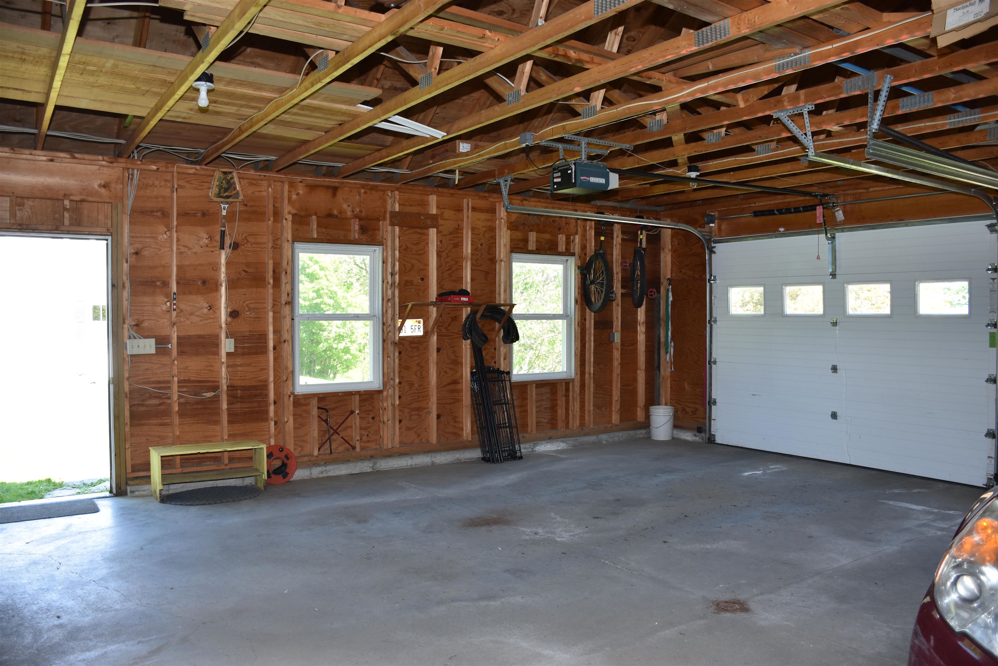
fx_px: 748
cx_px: 499
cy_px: 333
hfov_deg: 67.4
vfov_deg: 47.9
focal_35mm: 27
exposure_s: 1/60
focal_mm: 18
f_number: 4
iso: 220
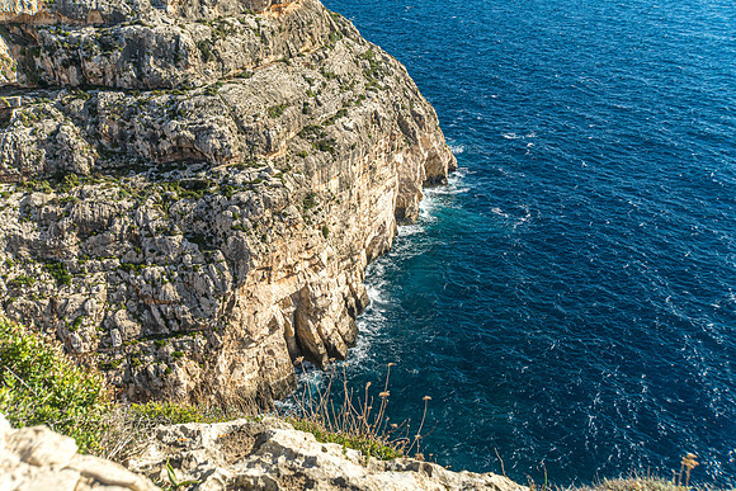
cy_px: 246
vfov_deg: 35.5
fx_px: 767
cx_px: 368
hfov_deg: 51.3
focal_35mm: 38
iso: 400
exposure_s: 1/800
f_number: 5.6
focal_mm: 25
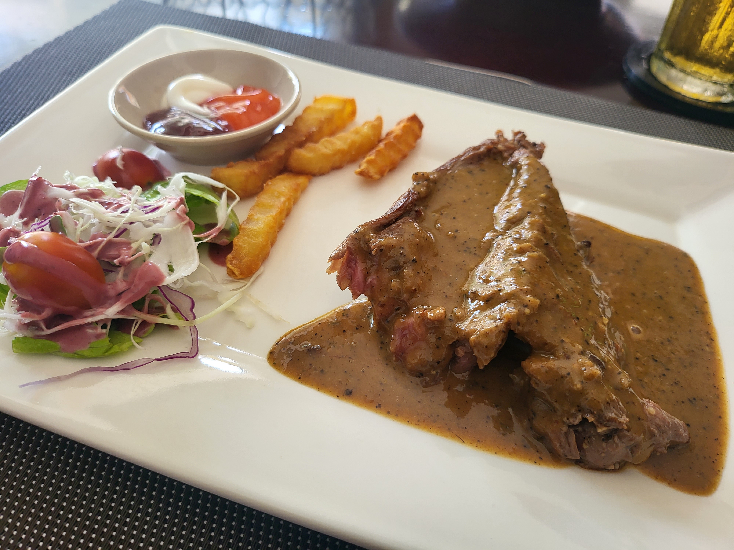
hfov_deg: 71.6
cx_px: 367
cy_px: 275
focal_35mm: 24
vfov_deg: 56.8
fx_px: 509
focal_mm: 5
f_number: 1.8
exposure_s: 1/120
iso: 100
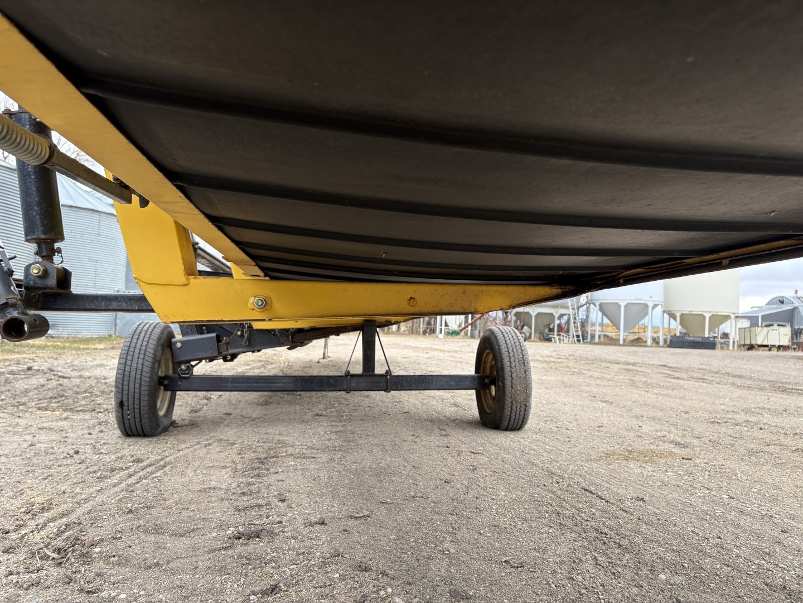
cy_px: 302
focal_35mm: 26
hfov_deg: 67.3
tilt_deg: +0.7
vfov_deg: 53.1
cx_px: 402
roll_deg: -2.3
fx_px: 603
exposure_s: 1/196
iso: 40
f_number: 1.6
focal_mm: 5.96
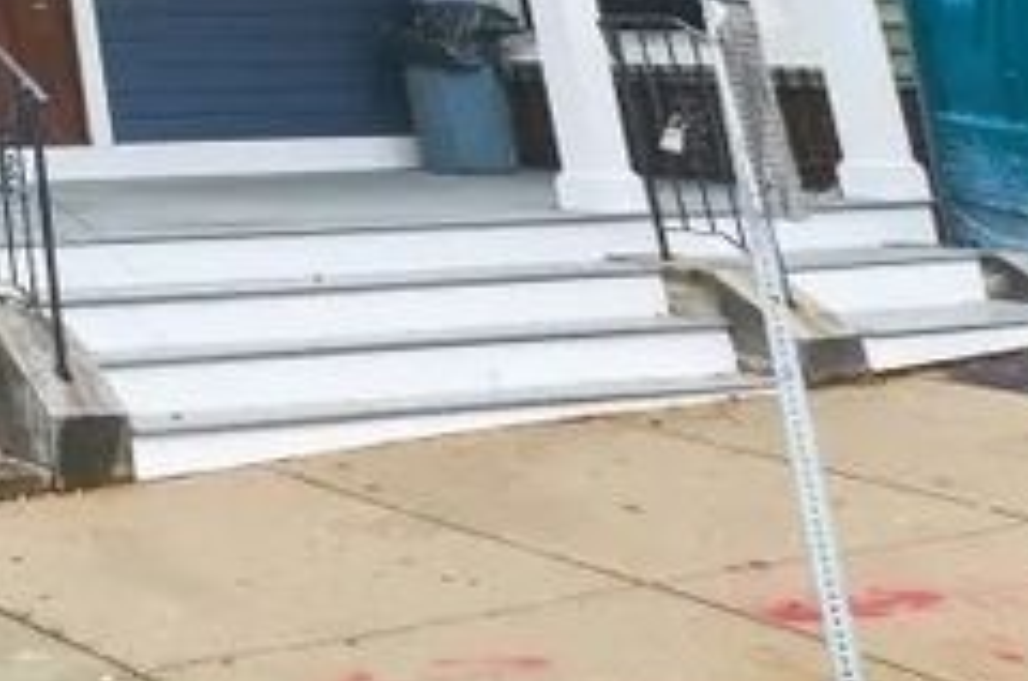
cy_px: -694
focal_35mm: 64
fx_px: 1824
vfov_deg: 16.2
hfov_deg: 22.6
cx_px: -690
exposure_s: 1/125
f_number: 5.6
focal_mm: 10
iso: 200
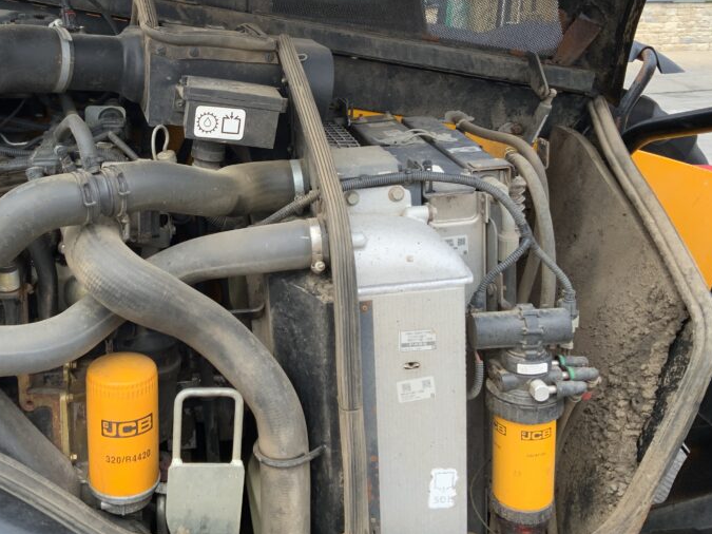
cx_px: 219
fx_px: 905
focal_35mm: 44
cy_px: 183
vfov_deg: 32.6
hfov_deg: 42.2
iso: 16
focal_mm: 3
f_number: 1.8
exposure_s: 1/280
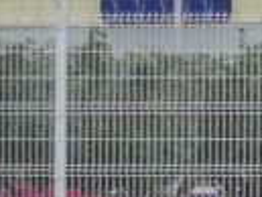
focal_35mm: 1276
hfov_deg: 1.5
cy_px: 118
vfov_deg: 1.2
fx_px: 9667
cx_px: 731
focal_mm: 33.2
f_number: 5.6
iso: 160
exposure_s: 1/320
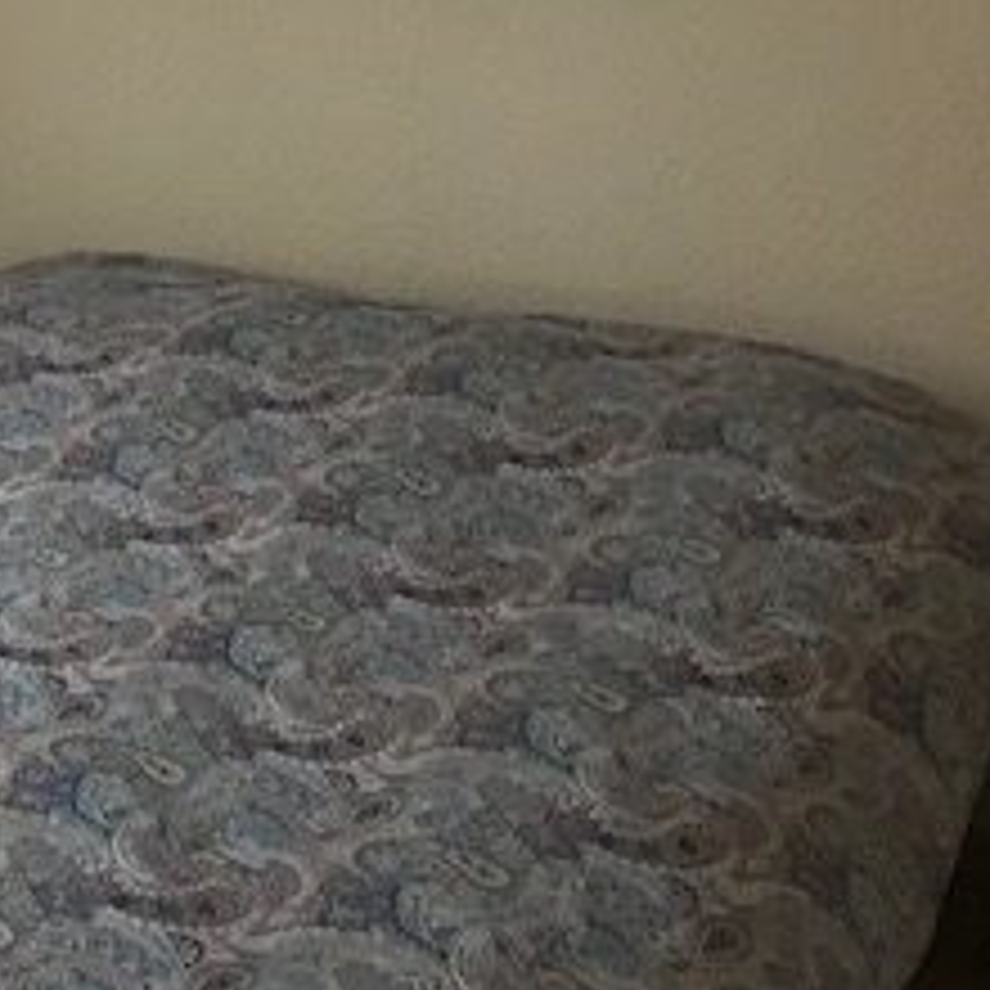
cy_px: 176
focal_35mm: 72
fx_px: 2330
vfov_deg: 23.6
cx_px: -180
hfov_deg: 22.2
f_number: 1.8
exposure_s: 1/17
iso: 100
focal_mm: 3.99
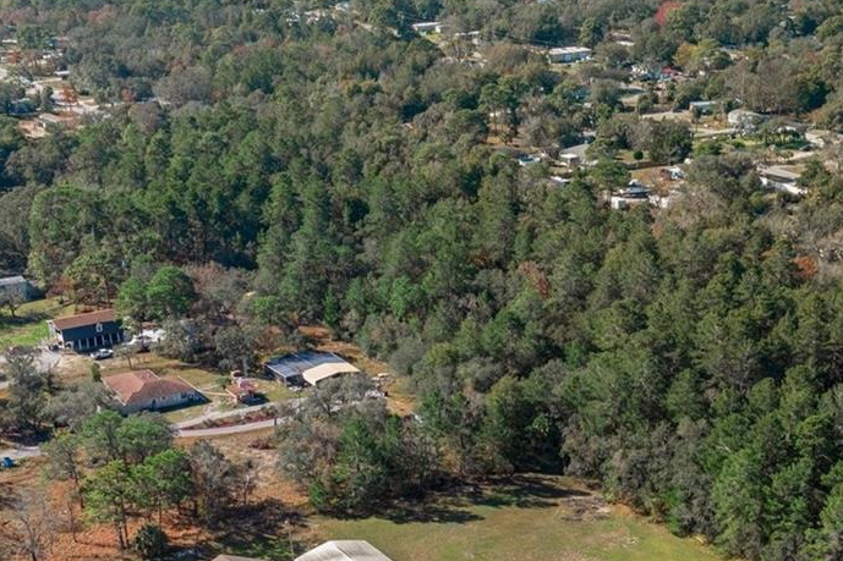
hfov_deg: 30.9
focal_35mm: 65
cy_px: 579
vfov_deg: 20.2
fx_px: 1522
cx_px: 514
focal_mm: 10.26
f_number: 5.6
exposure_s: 1/640
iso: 100
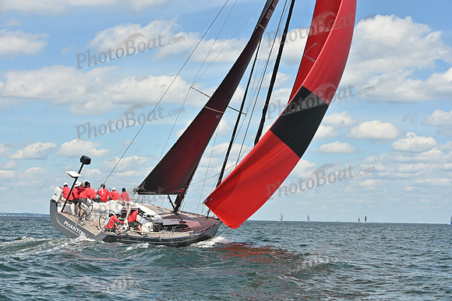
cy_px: 150
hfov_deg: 28.8
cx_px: 226
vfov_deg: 19.5
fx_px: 879
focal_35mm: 70
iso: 250
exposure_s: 1/1000
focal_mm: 70
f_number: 9
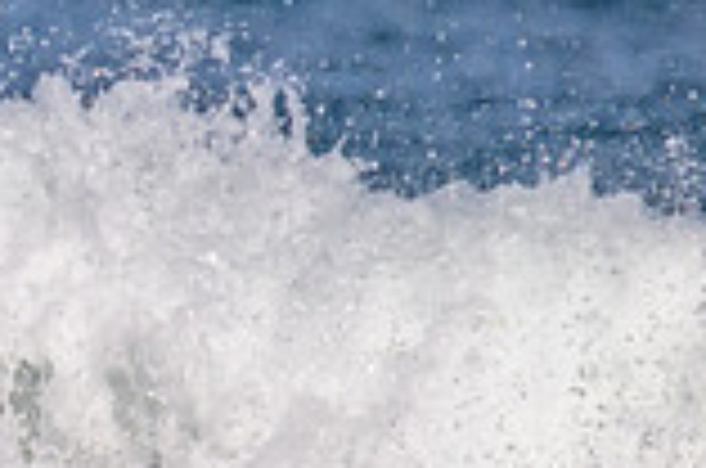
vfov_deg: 0.4
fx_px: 65505
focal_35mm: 3347
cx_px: -677
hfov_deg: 0.6
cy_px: 492
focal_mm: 800
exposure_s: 1/2000
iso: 800
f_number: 11
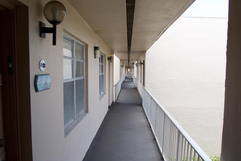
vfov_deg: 35.0
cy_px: 95
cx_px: 135
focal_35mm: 38
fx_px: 254
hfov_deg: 50.6
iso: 250
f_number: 5.6
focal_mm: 20
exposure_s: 1/200
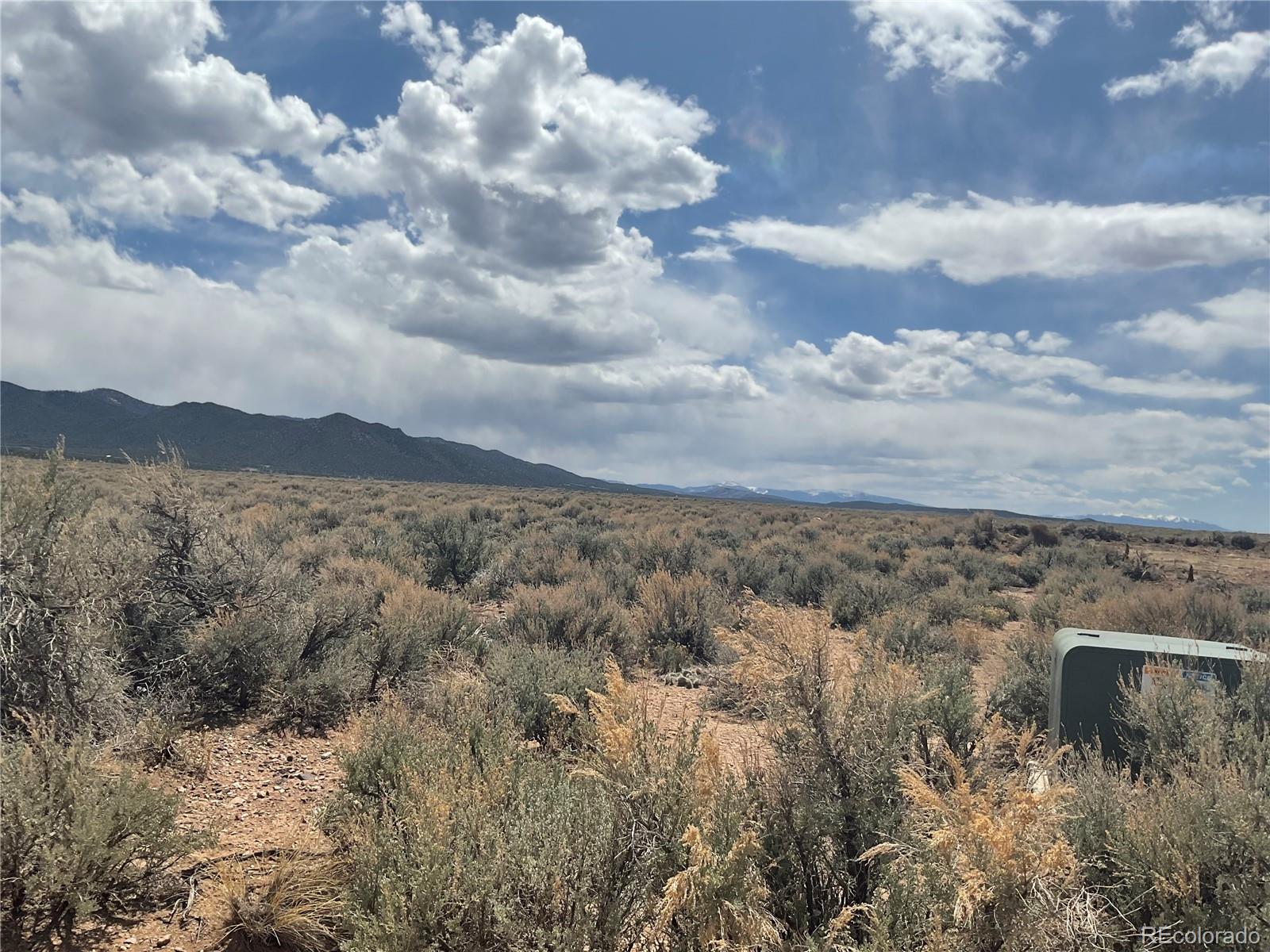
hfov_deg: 61.7
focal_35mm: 29
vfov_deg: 48.2
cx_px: 635
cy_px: 476
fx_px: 1064
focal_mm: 3
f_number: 1.8
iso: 16
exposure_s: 1/4785
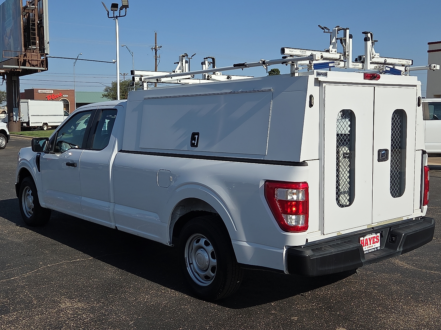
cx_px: 217
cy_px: 166
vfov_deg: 35.1
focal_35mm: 41
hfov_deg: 45.8
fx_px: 522
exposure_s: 1/10000
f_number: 1.8
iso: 69
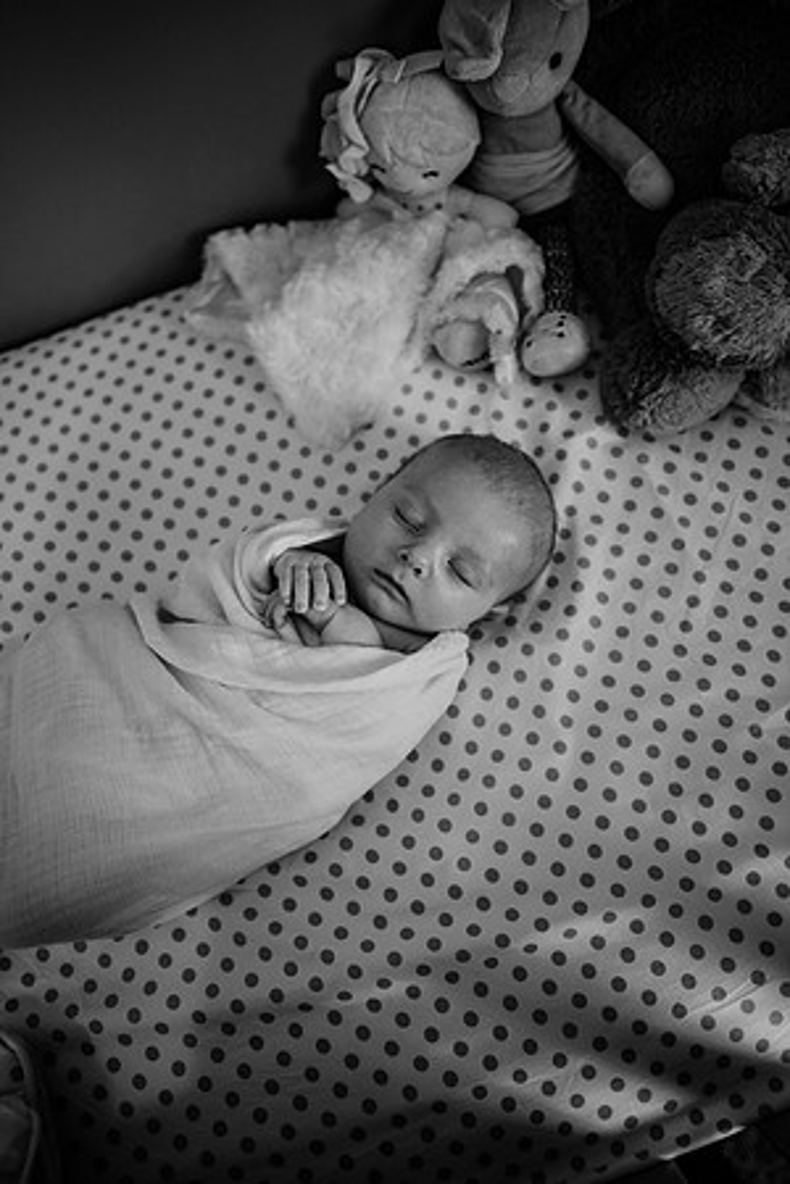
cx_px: 395
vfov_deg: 73.7
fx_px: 790
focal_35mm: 24
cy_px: 592
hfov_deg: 53.1
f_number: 2
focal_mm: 24
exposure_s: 1/320
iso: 640
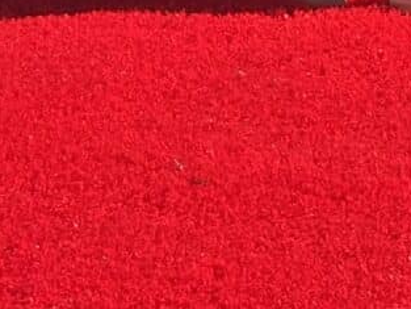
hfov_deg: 6.0
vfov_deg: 4.6
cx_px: -570
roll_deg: +1.2
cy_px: -489
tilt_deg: -4.9
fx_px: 3730
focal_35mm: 314
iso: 64
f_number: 1.78
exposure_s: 1/2890
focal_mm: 6.86
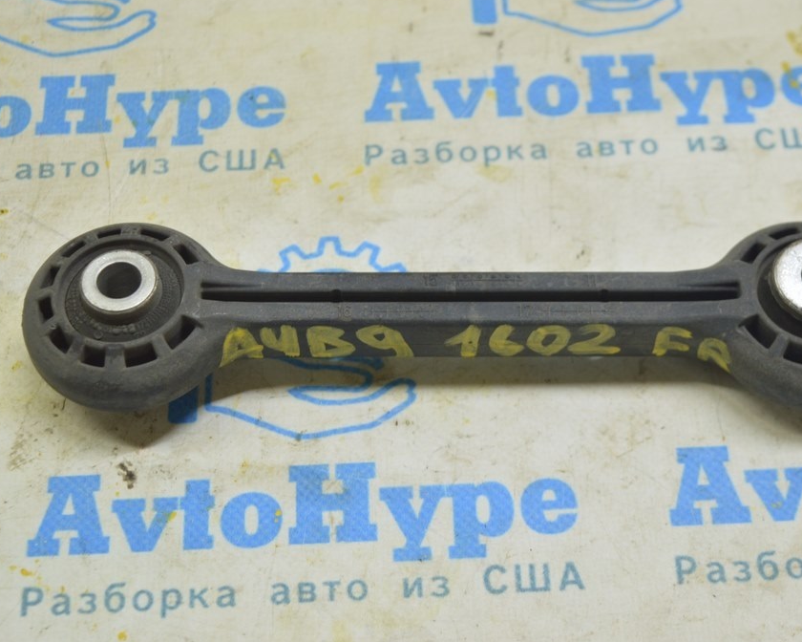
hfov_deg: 26.4
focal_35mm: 72
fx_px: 1709
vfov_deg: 21.3
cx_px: 459
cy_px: 319
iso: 400
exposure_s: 1/20
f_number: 5.6
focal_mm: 42
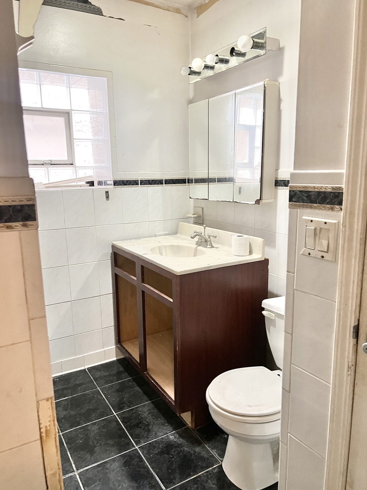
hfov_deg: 53.1
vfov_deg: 67.3
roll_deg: +0.9
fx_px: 368
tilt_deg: -11.9
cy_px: 245
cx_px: 184
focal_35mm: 26
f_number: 1.5
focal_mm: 5.7
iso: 320
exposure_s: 1/60
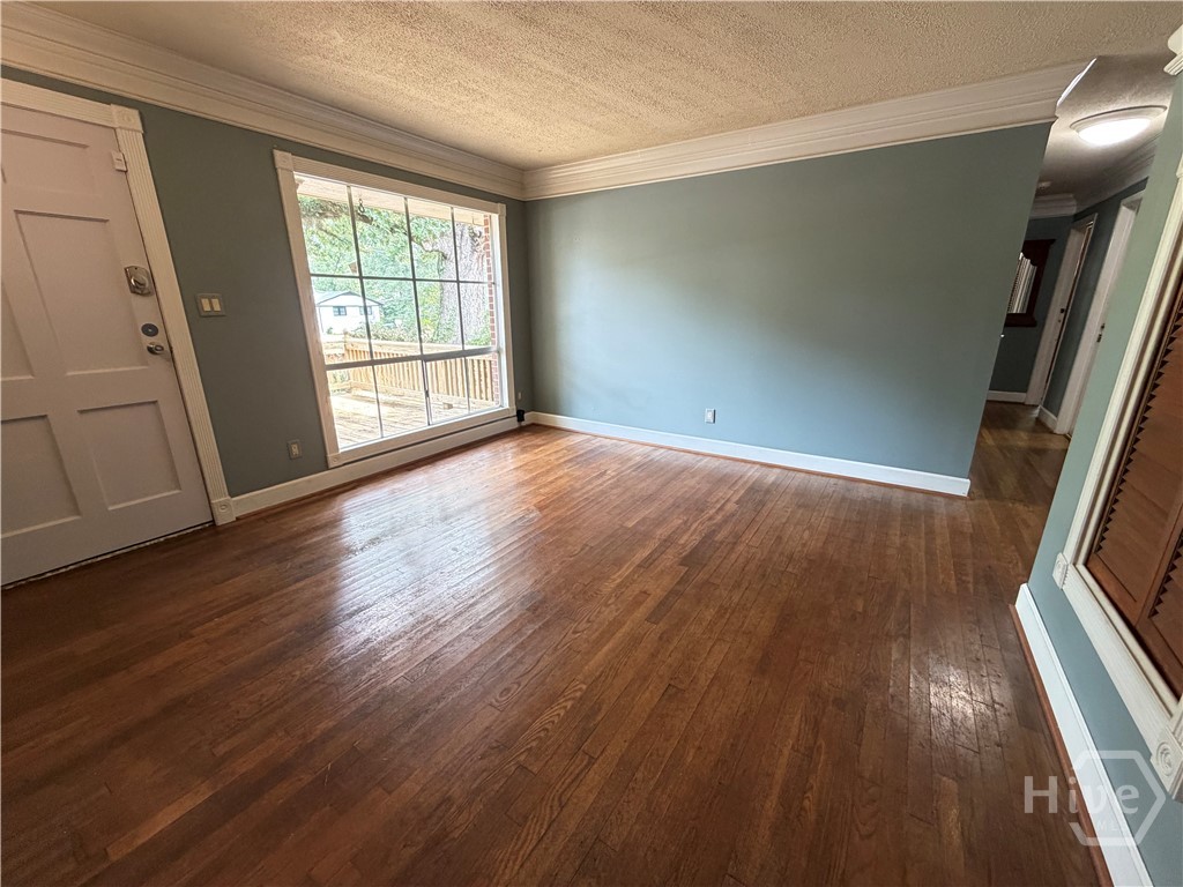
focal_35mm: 14
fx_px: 478
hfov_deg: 102.1
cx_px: 592
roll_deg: +0.6
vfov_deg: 85.7
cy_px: 444
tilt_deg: -16.5
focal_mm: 2.22
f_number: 2.2
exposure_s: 1/60
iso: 400
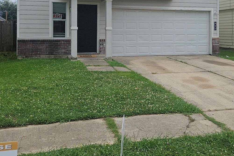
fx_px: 319
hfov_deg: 40.0
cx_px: 150
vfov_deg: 27.1
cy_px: 34
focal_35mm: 49
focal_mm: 5.4
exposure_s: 1/2701
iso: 25
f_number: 1.8
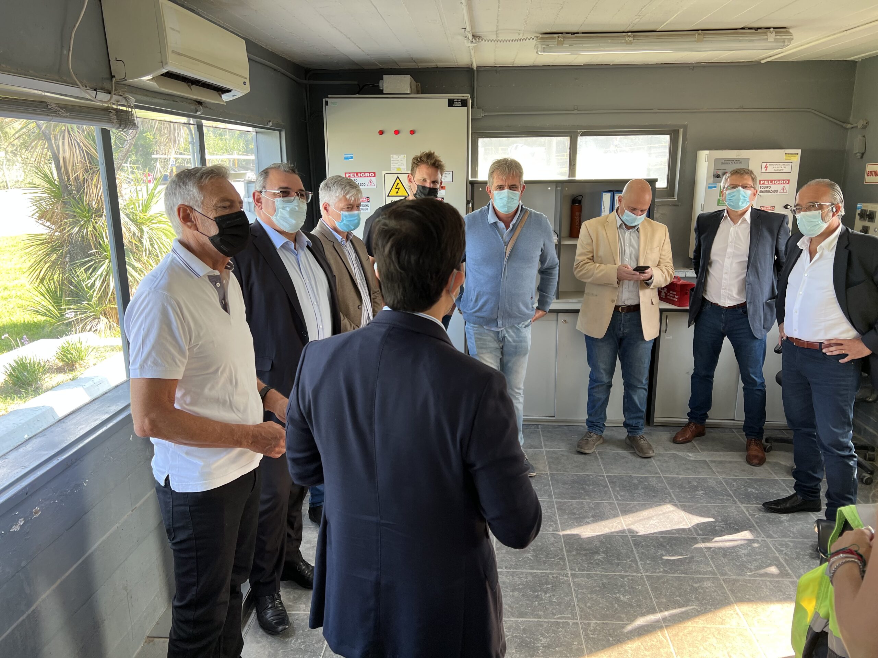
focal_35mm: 26
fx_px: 659
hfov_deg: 67.3
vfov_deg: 53.1
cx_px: 439
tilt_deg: -15.3
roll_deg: +0.4
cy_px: 329
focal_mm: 5.7
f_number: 1.5
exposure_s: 1/121
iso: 40
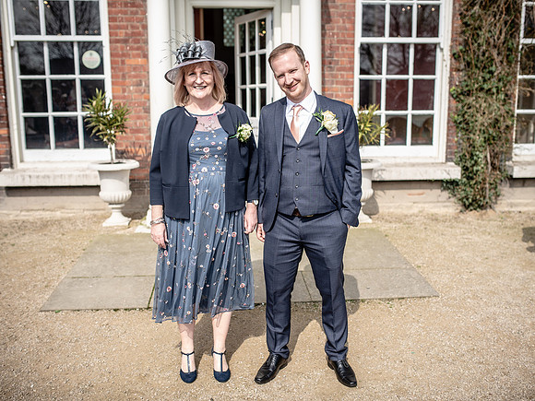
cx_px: 278
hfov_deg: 49.1
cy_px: 200
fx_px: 586
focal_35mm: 38
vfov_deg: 37.8
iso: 100
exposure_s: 1/1600
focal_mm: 35
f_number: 2.5
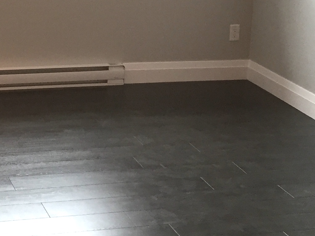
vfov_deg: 15.4
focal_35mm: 95
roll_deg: -2.2
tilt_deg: -11.5
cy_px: 19
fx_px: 864
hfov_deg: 20.5
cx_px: 84
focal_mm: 4.15
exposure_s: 1/30
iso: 40
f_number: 2.2
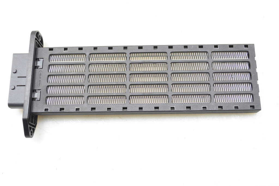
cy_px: 93
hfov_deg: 46.4
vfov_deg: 31.9
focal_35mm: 42
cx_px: 140
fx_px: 325
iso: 2500
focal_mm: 28
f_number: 6.3
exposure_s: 1/160
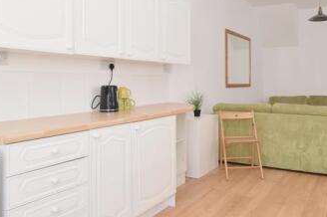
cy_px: 84
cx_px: 201
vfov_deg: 39.7
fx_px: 299
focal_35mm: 33
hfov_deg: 56.7
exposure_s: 1/15
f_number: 9
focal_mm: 11
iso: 500
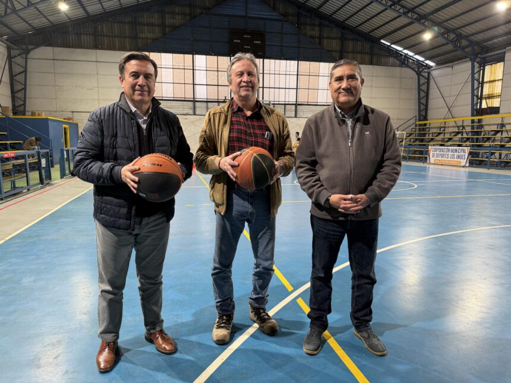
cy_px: 192
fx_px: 354
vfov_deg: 56.8
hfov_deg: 71.6
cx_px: 256
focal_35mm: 24
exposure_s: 1/100
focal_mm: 6.76
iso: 200
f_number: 1.78
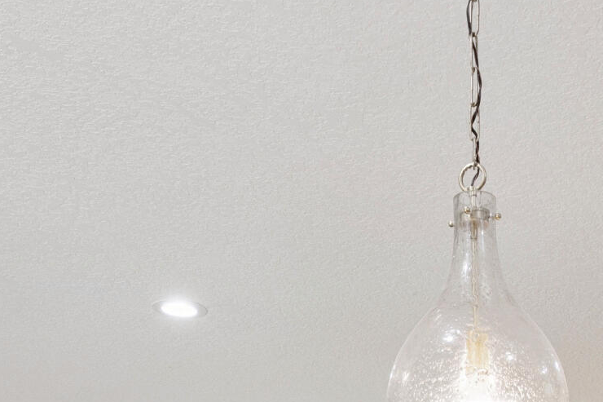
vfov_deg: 15.9
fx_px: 1222
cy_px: 726
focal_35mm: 73
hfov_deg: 27.0
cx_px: 515
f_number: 8
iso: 250
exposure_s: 1/15
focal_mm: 18
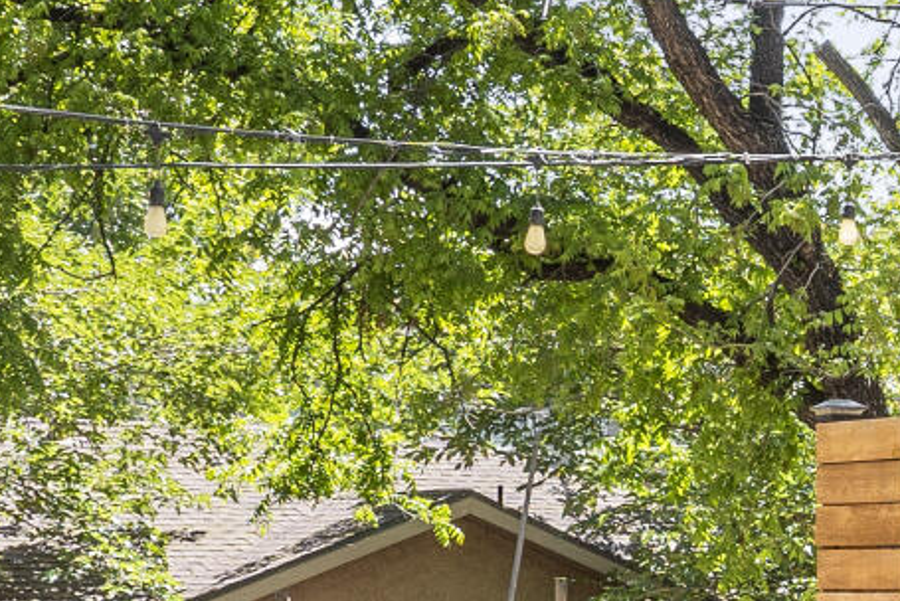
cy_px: 650
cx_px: 1485
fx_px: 2802
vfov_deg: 12.1
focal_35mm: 112
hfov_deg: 16.1
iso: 250
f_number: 9
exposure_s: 1/160
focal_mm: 17
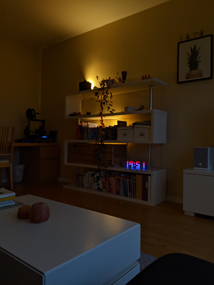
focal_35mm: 27
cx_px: 107
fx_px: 223
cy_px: 142
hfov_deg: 51.4
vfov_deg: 65.3
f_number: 1.8
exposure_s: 1/24
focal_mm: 4.44
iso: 78
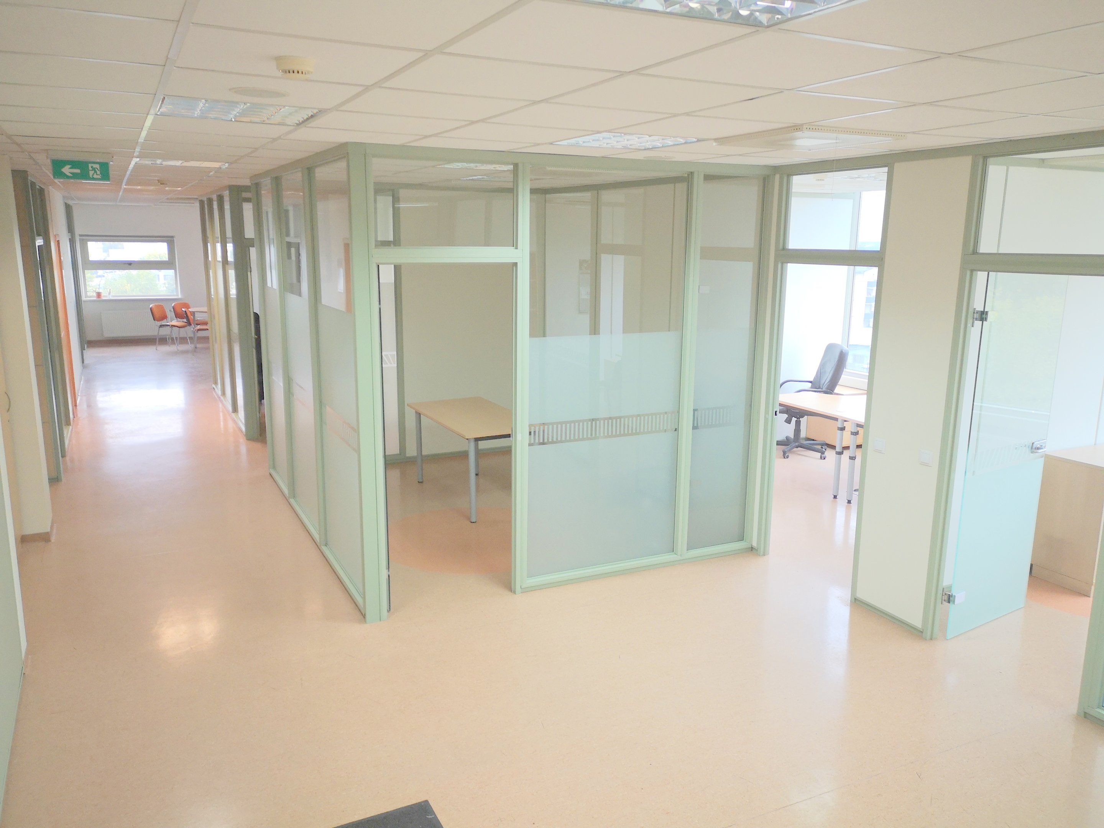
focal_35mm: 27
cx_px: 552
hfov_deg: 65.3
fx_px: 861
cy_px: 414
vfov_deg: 51.4
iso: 100
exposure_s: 1/50
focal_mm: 3.95
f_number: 1.8
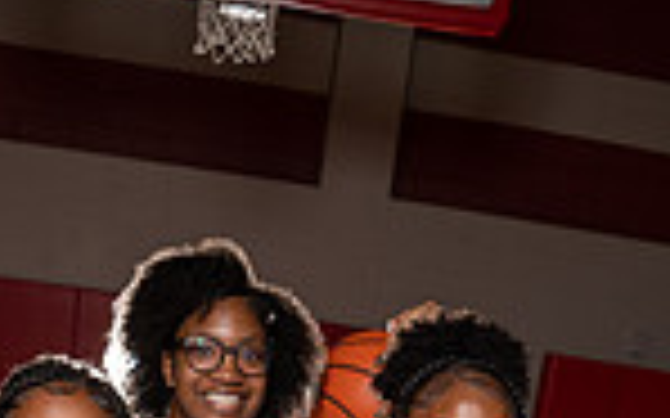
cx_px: 234
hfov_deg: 27.7
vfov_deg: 13.3
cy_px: 989
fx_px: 1351
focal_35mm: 74
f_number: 9
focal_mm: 24
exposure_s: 1/250
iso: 400
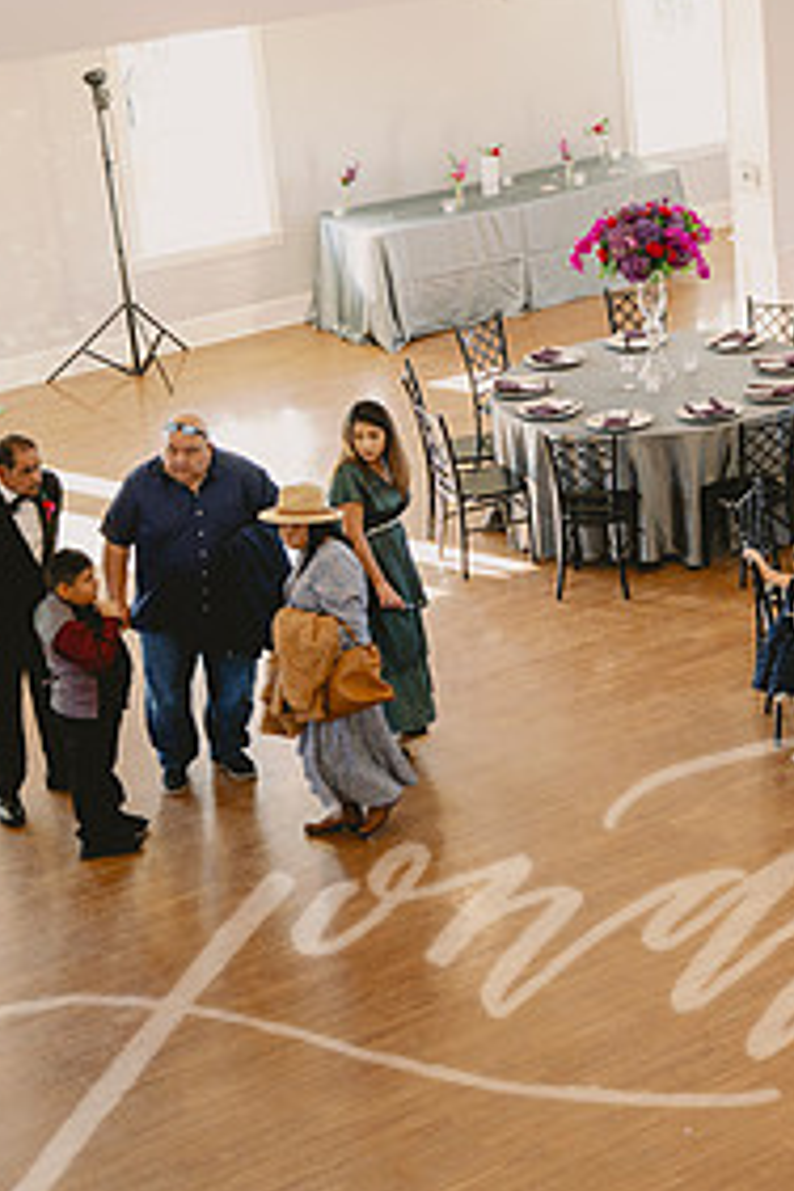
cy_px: 420
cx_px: 1022
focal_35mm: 86
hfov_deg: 15.2
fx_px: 2845
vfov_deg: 23.6
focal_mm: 41.8
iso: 800
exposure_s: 1/100
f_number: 3.2
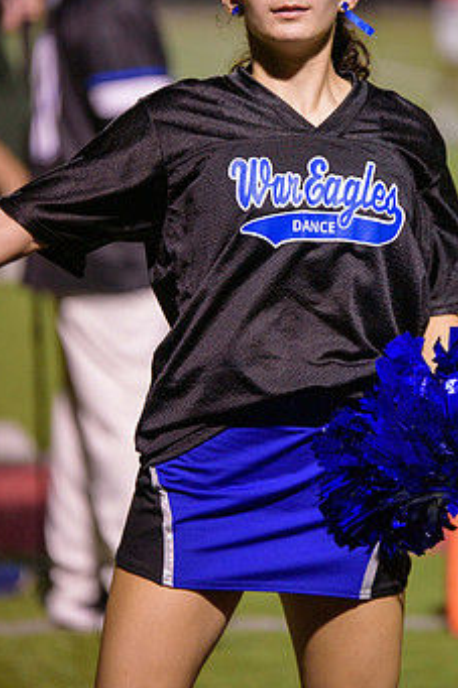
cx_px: 293
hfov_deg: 5.2
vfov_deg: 7.8
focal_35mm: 264
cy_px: 270
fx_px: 5043
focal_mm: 200
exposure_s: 1/640
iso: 1100
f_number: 2.8
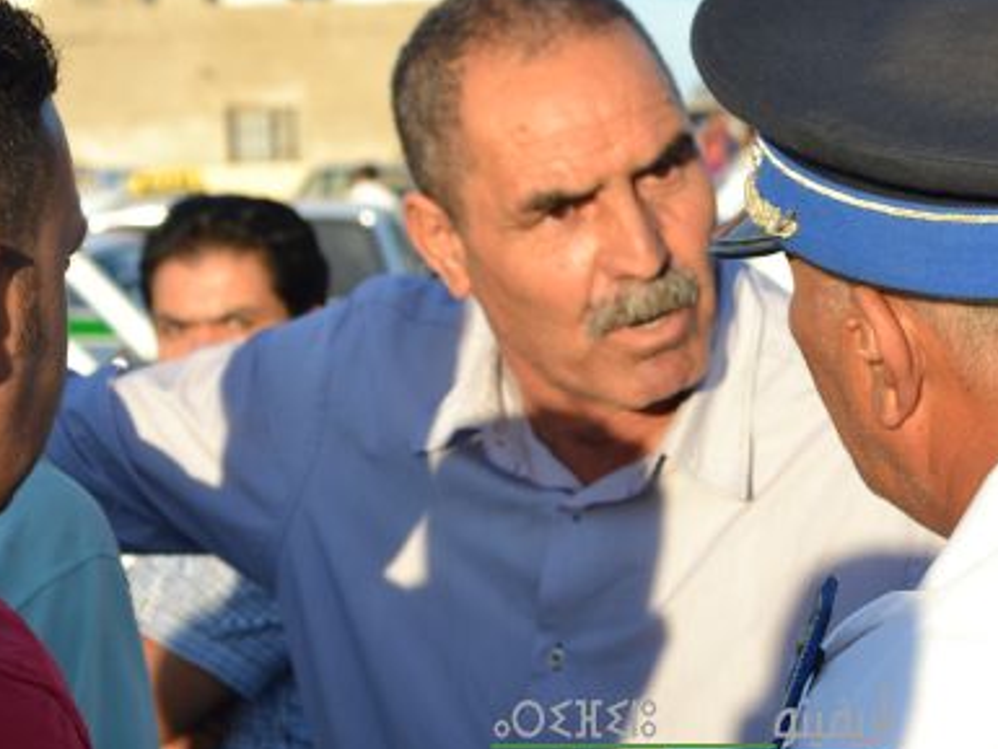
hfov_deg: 14.9
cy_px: 404
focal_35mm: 132
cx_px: 697
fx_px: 3801
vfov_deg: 11.3
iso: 100
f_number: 7.1
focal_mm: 55
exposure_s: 1/200
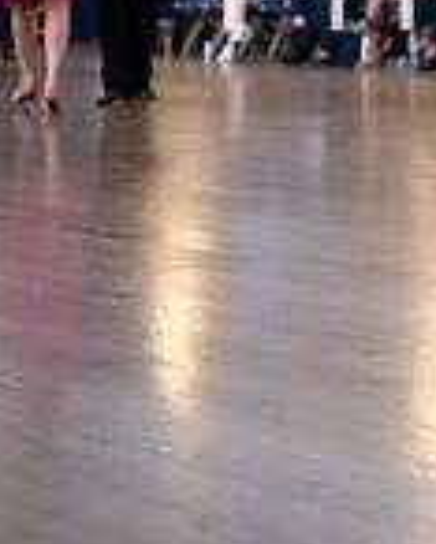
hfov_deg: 9.8
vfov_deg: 12.3
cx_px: 690
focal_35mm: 153
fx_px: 2465
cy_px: -100
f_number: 2
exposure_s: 1/500
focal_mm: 35
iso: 6400
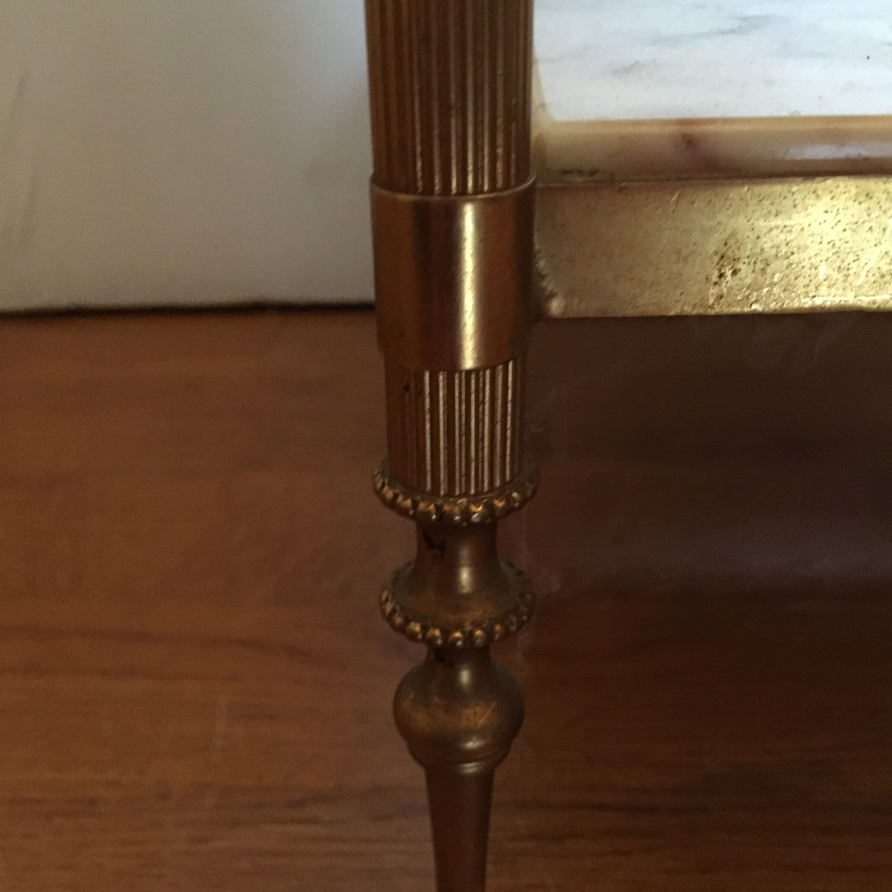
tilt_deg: -32.1
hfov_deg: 47.2
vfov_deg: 46.9
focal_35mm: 35
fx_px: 1020
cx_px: 438
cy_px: 547
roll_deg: +2.8
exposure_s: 1/17
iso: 320
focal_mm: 4.15
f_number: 2.2
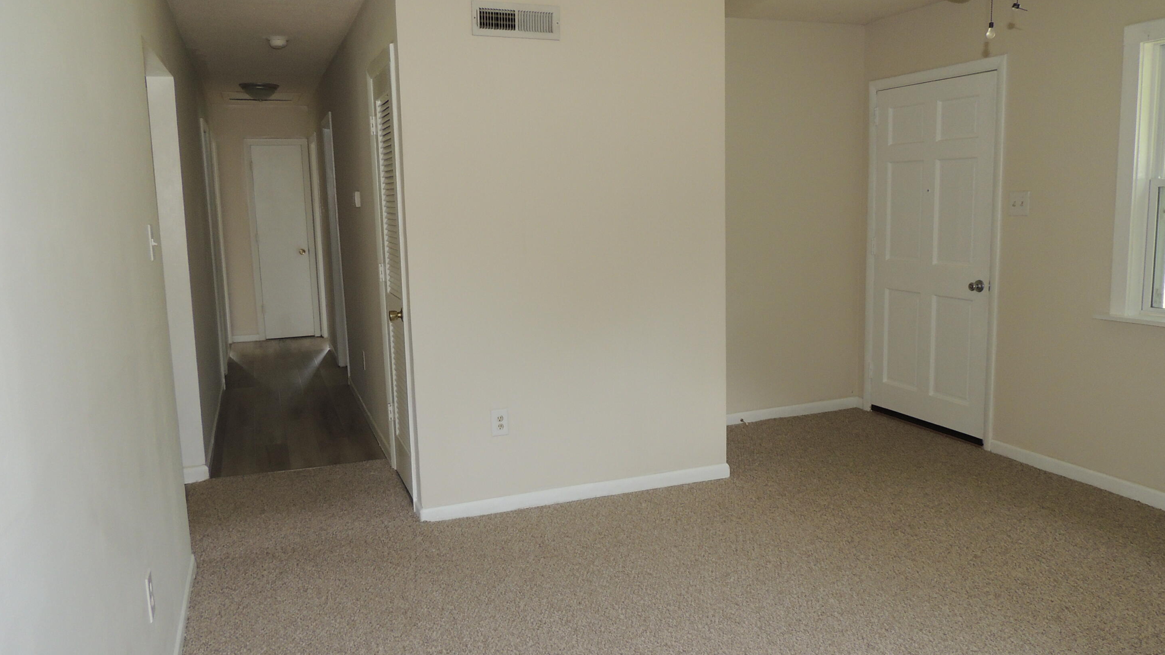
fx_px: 834
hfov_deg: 69.9
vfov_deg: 42.9
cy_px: 326
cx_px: 568
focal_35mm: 27
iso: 200
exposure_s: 1/30
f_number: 3
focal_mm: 4.3
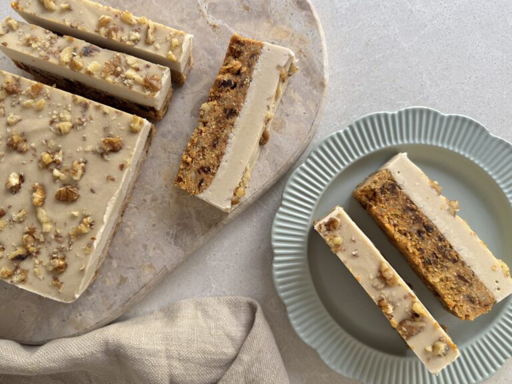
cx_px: 256
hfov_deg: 71.6
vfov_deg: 56.8
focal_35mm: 24
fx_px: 355
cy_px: 192
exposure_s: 1/121
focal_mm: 6.76
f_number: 1.78
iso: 125
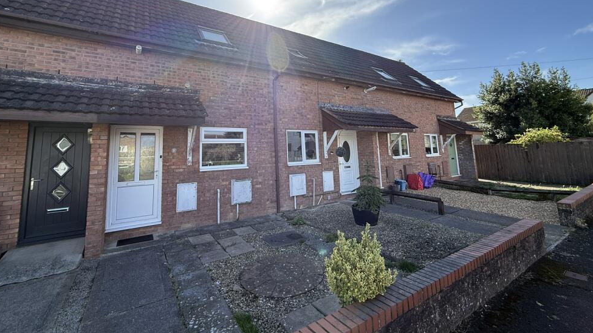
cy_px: 124
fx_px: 252
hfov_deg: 99.4
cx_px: 295
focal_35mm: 16
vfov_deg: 66.0
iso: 64
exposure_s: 1/970
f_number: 2.2
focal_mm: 2.22
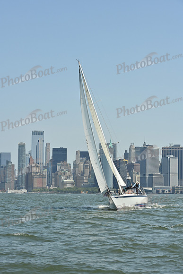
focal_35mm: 92
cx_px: 92
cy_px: 137
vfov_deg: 22.1
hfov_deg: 14.9
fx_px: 701
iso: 320
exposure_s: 1/1250
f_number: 10
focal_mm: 92
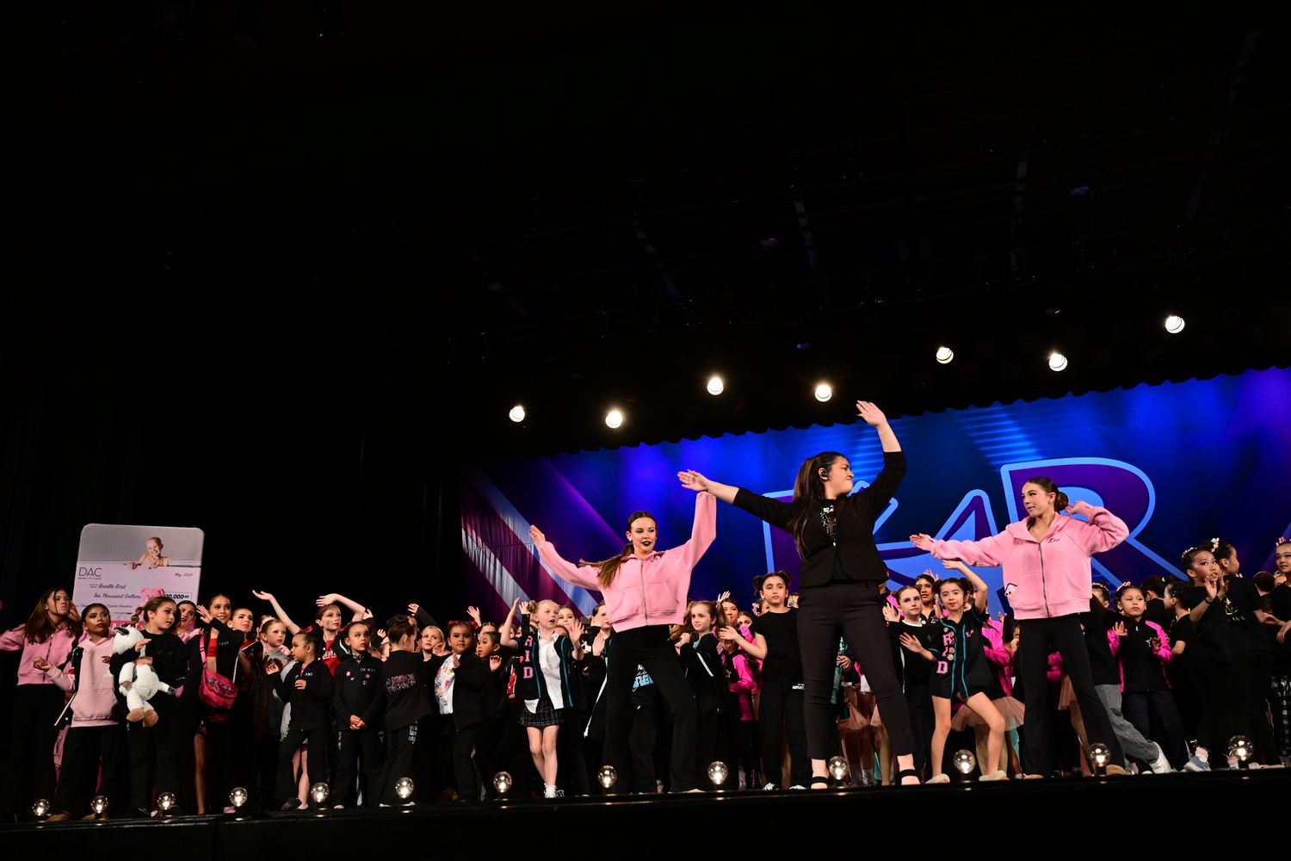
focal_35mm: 30
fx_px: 1094
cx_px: 646
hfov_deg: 61.1
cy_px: 430
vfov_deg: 43.0
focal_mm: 30.5
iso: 2500
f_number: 3.5
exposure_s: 1/800
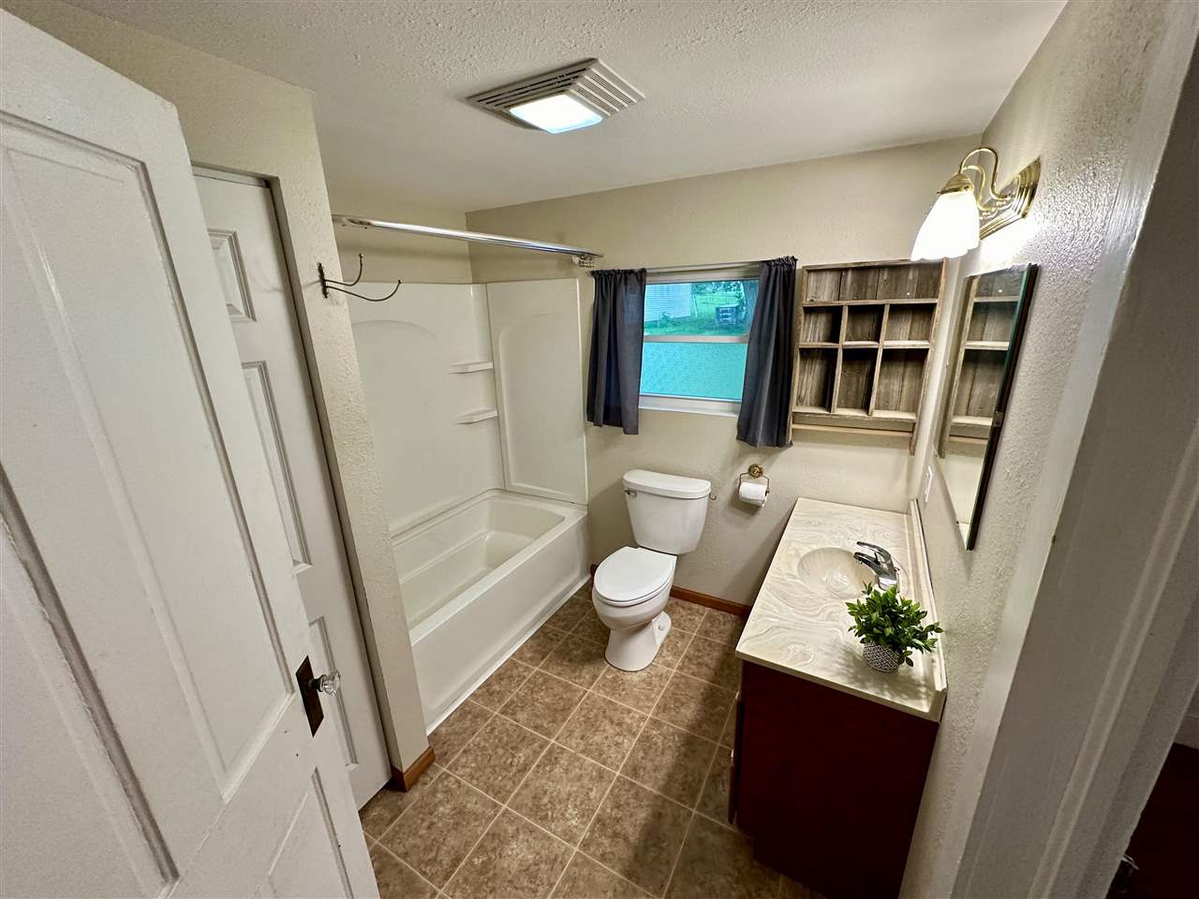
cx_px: 600
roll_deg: +1.3
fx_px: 485
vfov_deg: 85.7
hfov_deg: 102.1
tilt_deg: -17.0
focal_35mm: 14
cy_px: 450
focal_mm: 2.22
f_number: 2.2
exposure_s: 1/120
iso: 250
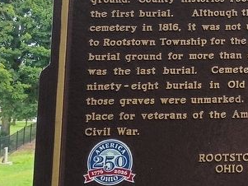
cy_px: 26
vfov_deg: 18.9
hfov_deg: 23.8
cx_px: 267
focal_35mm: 77
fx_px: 552
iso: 100
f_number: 1.8
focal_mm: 4.27
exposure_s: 1/180
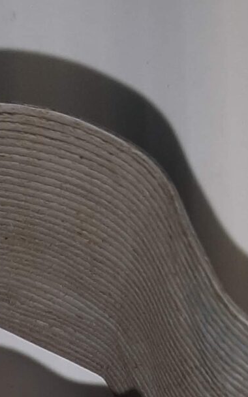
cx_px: -114
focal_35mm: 116
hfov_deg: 10.9
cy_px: 658
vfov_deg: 15.9
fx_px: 1254
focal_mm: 3.93
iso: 50
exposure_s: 1/60
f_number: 1.7
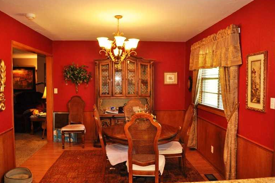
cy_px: 90
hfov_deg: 65.4
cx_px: 141
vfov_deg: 46.4
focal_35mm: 28
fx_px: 214
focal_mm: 18
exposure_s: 1/60
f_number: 3.5
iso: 800
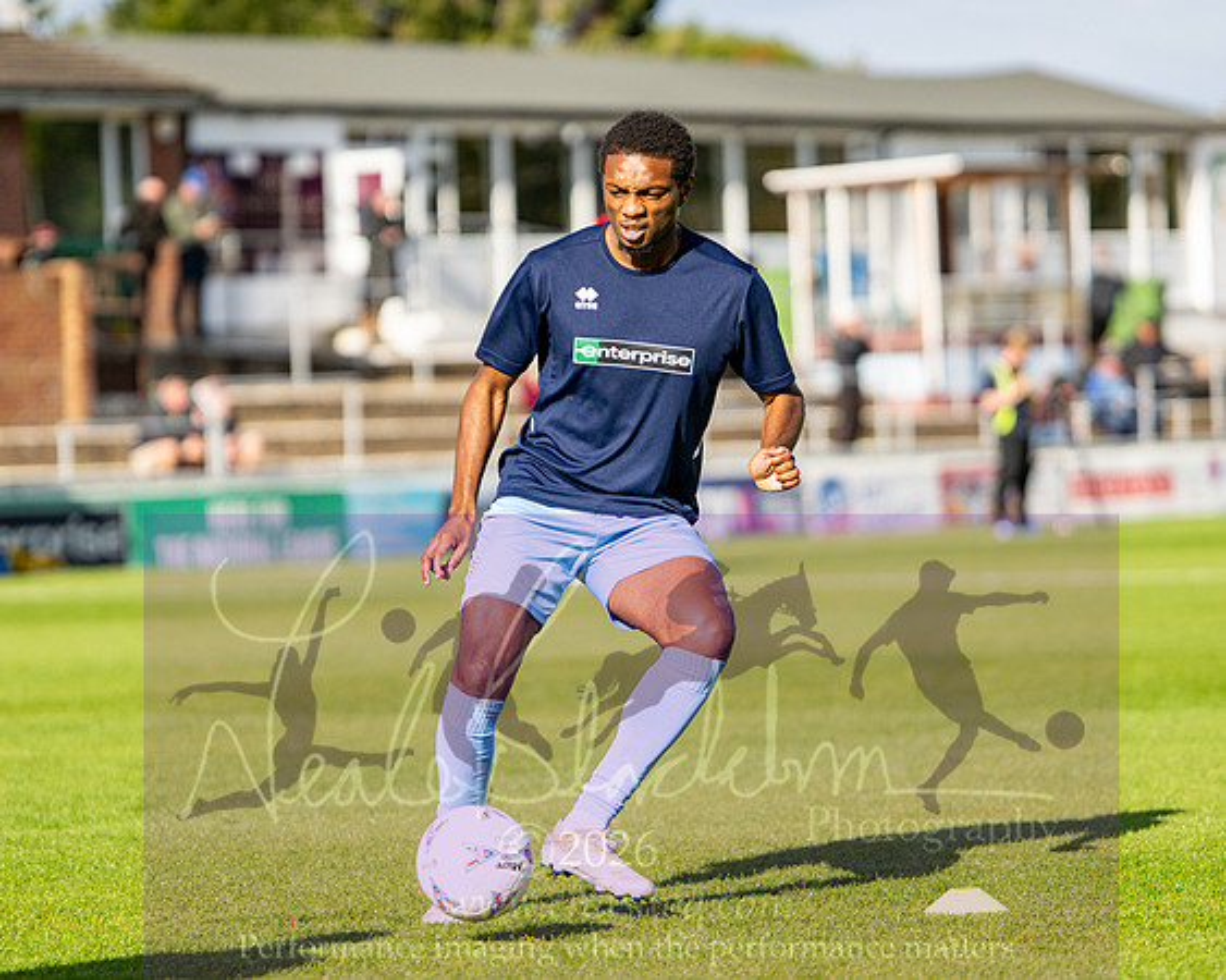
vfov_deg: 8.5
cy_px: 415
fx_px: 6571
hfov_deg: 10.7
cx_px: 577
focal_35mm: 181
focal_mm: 85
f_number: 1.4
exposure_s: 1/8000
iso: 100
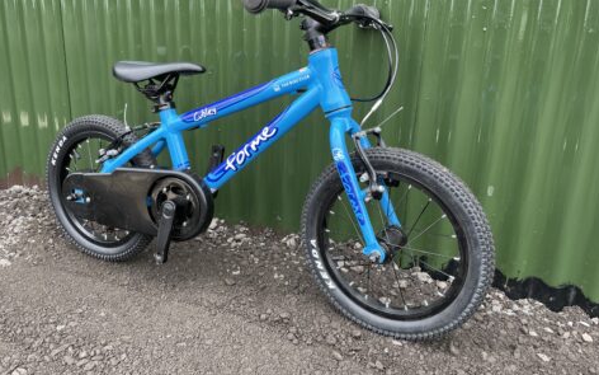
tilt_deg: -16.2
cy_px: 158
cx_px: 300
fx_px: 457
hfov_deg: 66.5
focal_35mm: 28
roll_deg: -2.3
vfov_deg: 44.4
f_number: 1.6
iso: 40
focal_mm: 4.2
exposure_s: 1/121
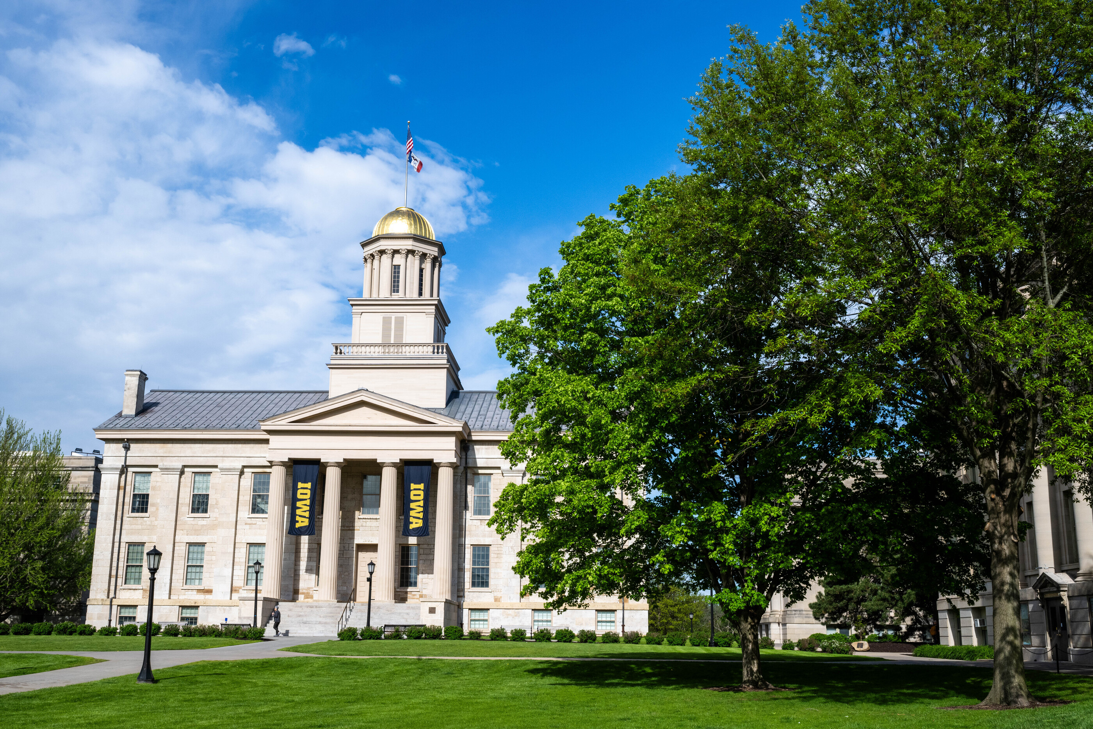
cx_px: 546
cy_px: 364
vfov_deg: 35.1
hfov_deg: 50.7
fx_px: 1154
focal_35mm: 38
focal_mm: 38
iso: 320
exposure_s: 1/320
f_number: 16
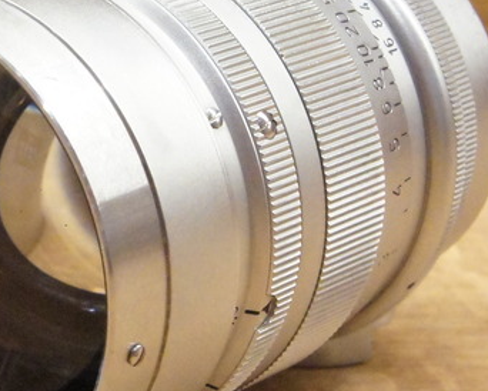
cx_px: -181
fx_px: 2139
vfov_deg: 10.4
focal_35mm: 148
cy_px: 161
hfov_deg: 12.5
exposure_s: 1/160
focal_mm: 30
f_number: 11
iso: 6400
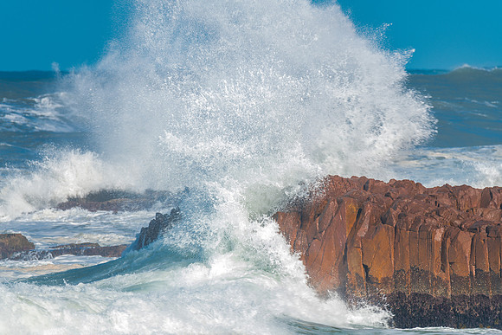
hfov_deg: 3.3
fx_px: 8629
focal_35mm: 619
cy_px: 168
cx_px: 251
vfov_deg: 2.2
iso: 31
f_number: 11
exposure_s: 1/100
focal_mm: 600
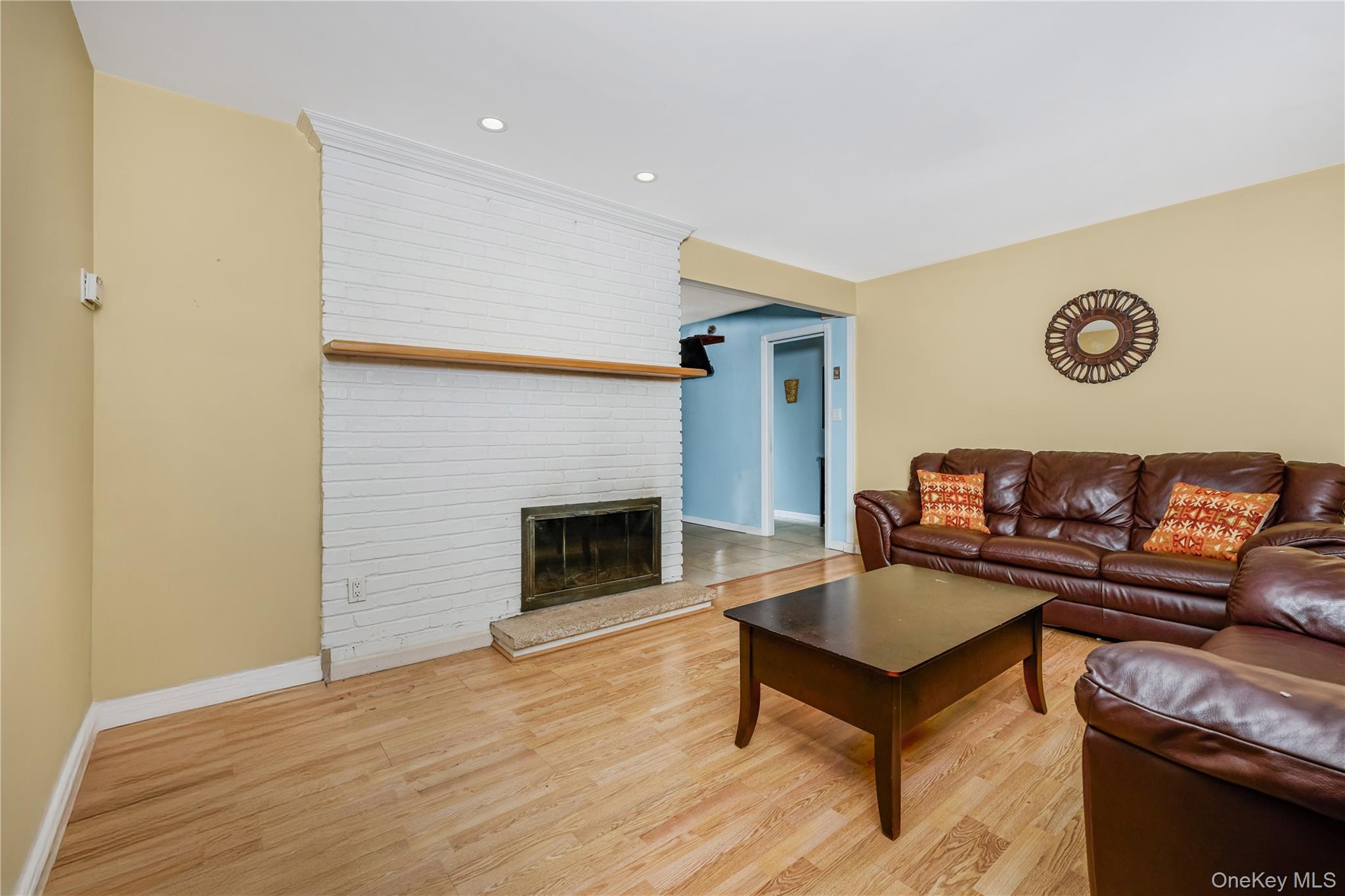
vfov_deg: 81.2
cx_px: 672
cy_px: 448
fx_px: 523
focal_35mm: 14
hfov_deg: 104.3
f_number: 5.6
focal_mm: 14
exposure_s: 1/200
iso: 400
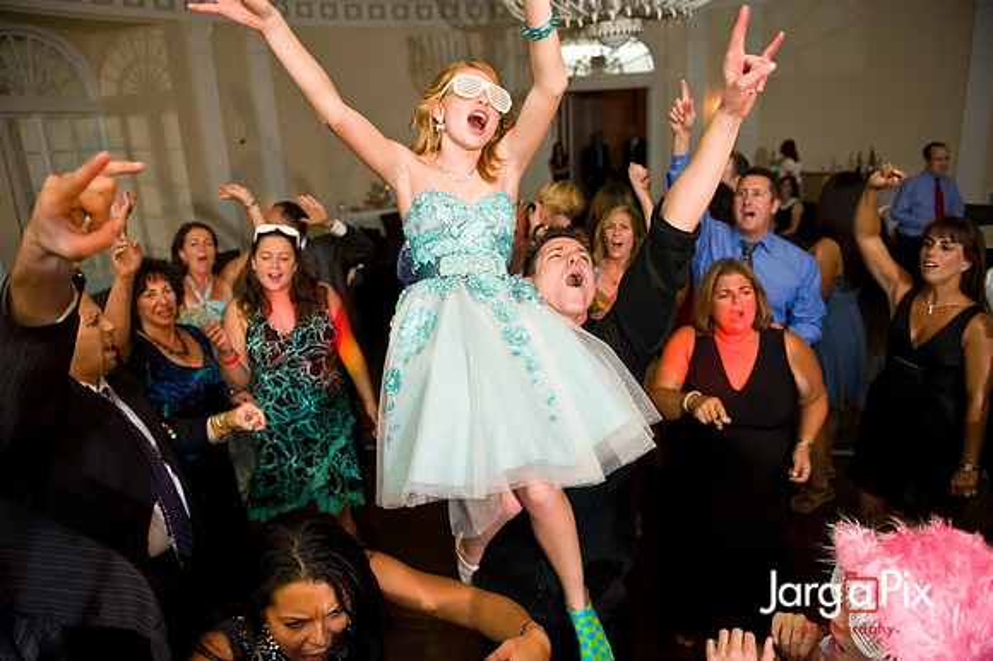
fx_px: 662
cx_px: 496
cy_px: 330
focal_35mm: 24
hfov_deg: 73.8
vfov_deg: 53.1
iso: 1600
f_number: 3.2
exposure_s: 1/125
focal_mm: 24
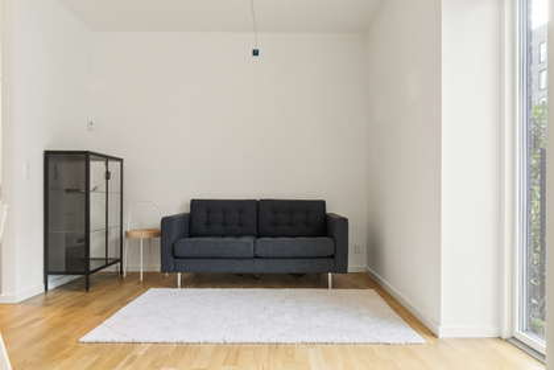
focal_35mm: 27
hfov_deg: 67.4
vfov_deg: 47.9
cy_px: 185
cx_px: 277
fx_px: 415
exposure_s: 1.6
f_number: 11
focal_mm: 18
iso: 200
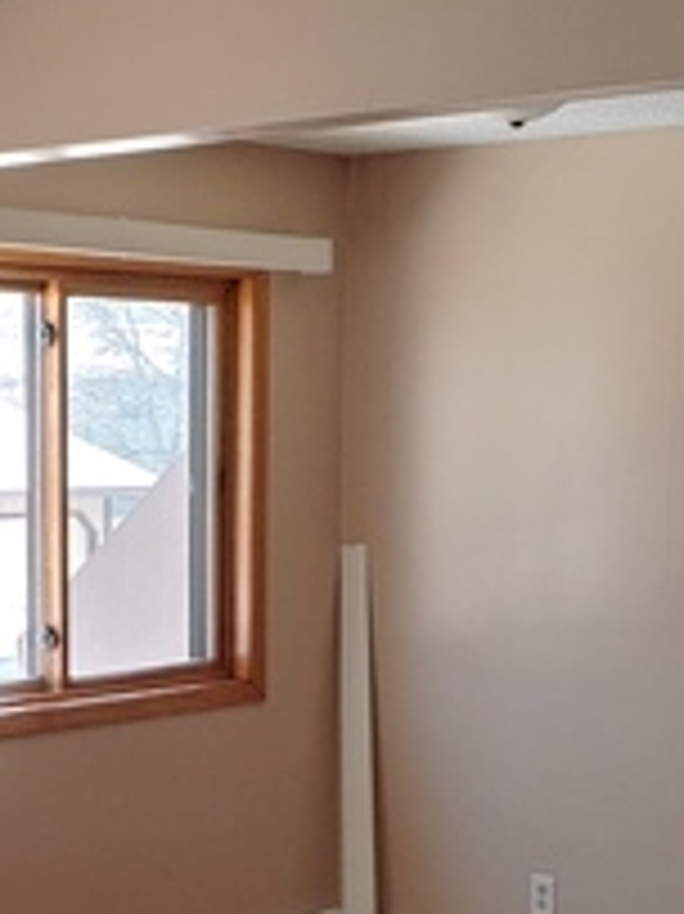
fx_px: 2163
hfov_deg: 17.9
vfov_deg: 23.4
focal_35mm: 82
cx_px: 180
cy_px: 763
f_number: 1.5
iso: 100
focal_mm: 4.23
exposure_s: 1/120
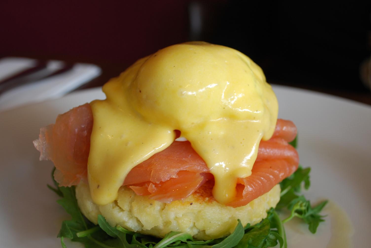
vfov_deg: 27.5
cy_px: 145
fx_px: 506
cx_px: 185
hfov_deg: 40.3
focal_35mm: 49
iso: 200
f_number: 4.2
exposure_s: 1/25
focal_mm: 24
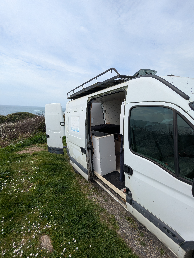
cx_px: 97
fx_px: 120
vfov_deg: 94.5
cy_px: 129
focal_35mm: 16
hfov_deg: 78.1
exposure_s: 1/1789
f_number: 2.2
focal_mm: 2.35
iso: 63
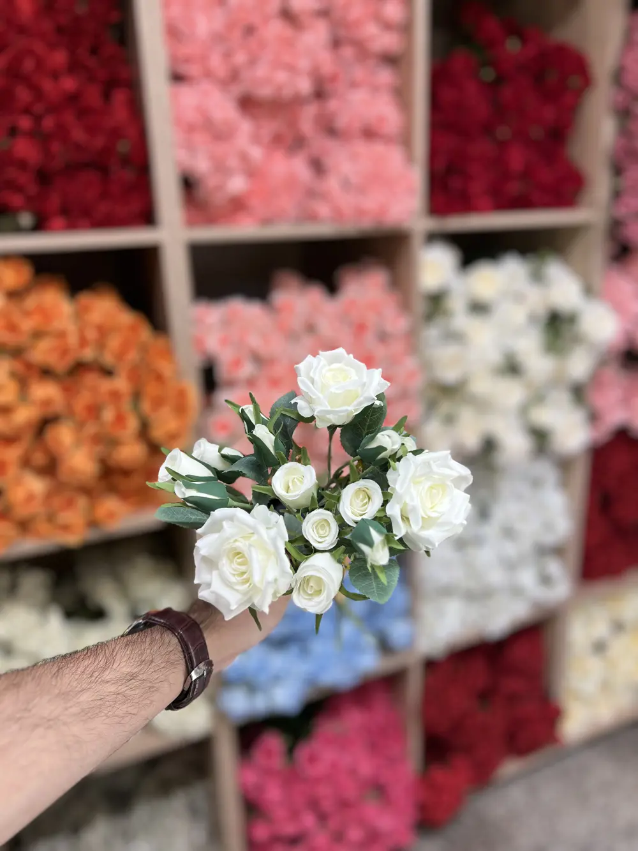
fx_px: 639
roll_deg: +2.7
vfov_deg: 67.3
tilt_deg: -17.1
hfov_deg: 53.1
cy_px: 426
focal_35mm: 26
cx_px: 319
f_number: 1.5
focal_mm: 5.7
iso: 40
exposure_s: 1/121
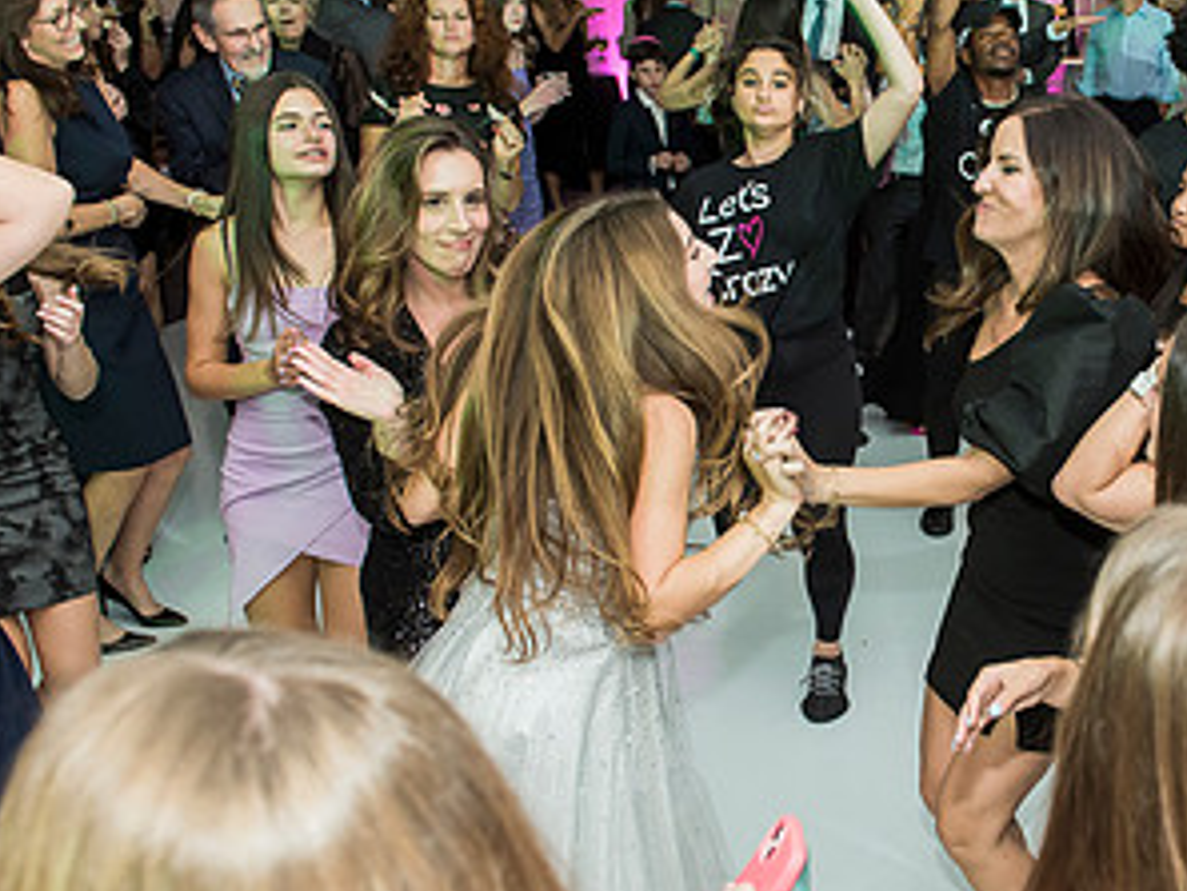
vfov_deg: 32.2
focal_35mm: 45
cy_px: 418
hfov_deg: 40.2
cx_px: 959
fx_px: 1544
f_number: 4
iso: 1250
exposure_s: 1/100
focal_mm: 24
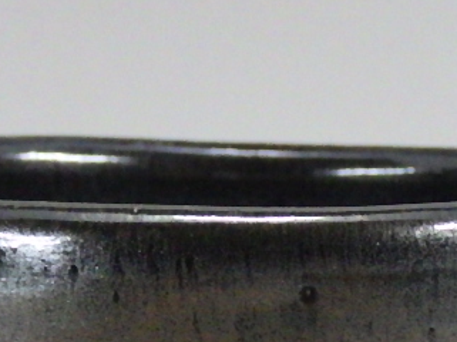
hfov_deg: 8.1
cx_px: 209
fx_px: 3244
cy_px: 465
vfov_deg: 6.0
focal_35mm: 246
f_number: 4.8
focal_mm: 13.7
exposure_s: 1/20
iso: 400
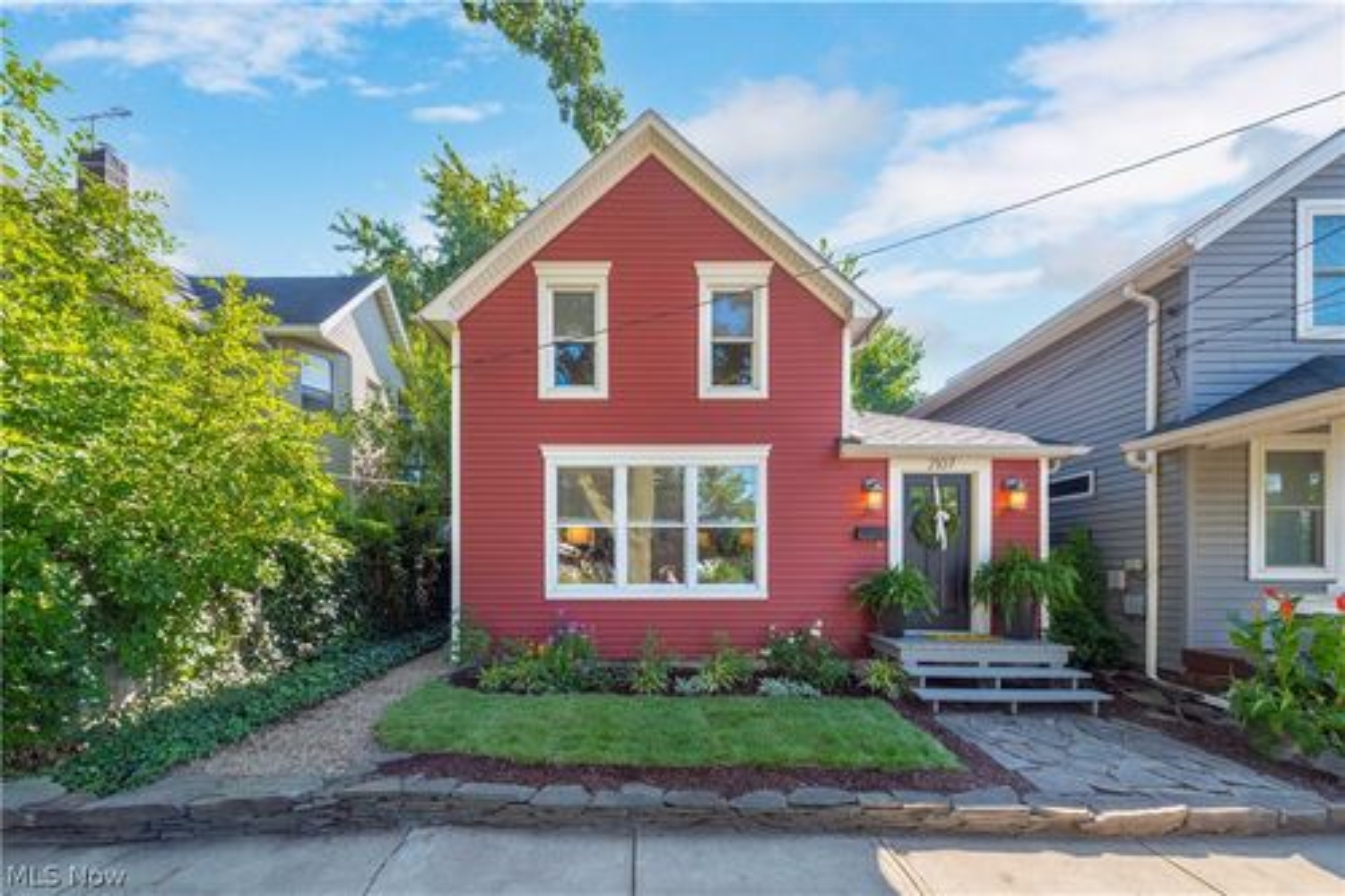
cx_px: 672
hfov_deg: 104.3
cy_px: 448
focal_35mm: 14
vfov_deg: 81.2
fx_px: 523
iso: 100
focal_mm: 14
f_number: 9
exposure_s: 1/60
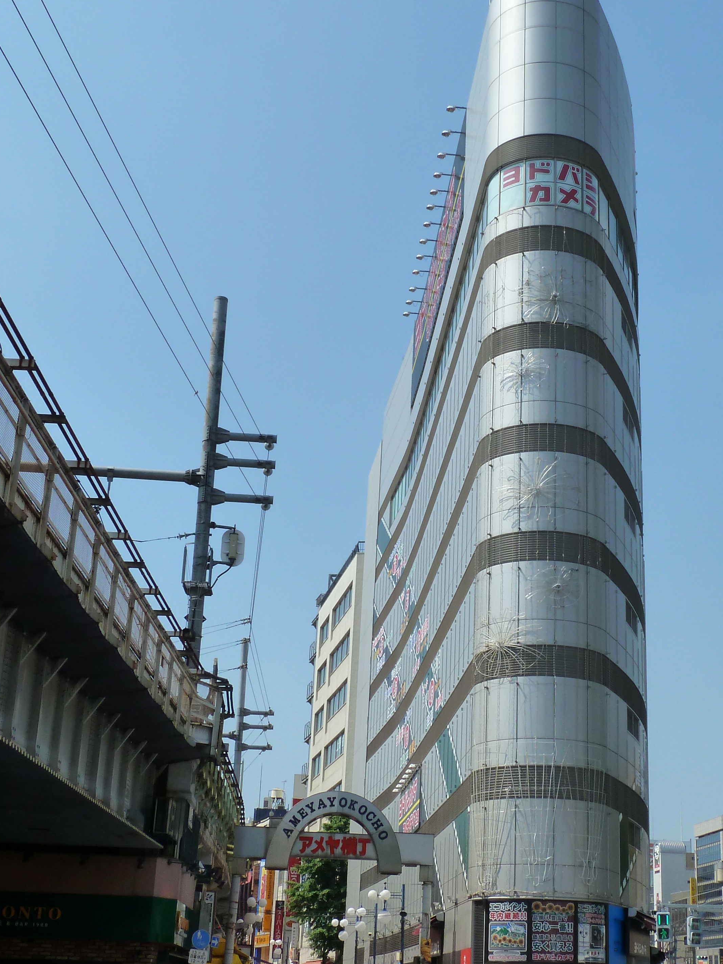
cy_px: 504
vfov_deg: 38.9
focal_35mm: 49
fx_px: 1364
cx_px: 485
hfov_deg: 29.5
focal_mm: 5.7
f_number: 5.6
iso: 125
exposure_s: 1/400
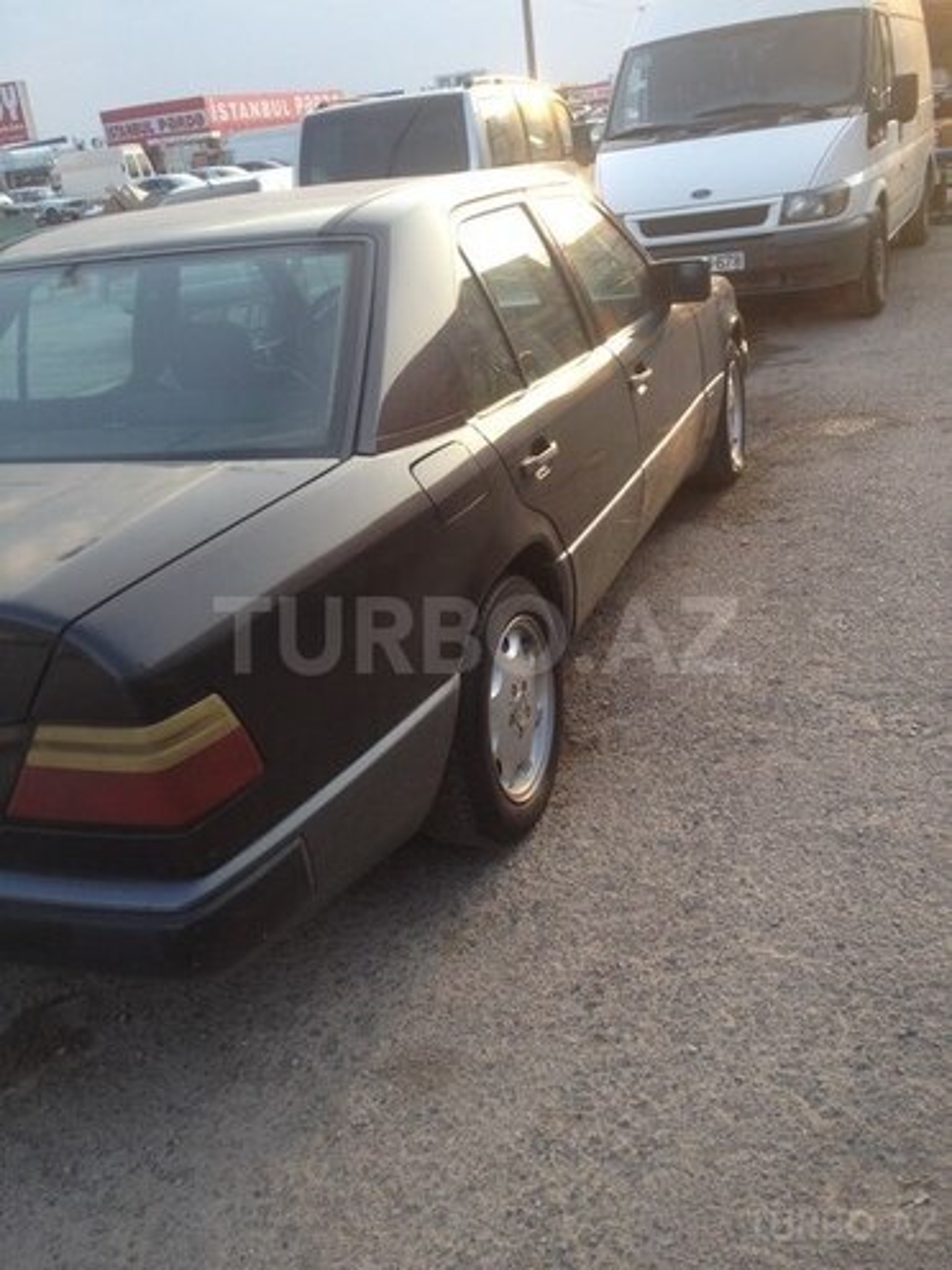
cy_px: 635
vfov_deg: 52.6
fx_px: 1283
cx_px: 476
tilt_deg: -24.5
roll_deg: +10.5
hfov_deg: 40.7
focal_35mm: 35
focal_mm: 4.28
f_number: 2.4
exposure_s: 1/223
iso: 50
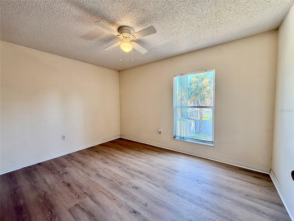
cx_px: 147
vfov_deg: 85.7
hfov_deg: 102.1
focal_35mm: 14
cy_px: 110
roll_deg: +0.7
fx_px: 119
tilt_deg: -3.4
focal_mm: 2.22
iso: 160
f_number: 2.2
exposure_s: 1/120
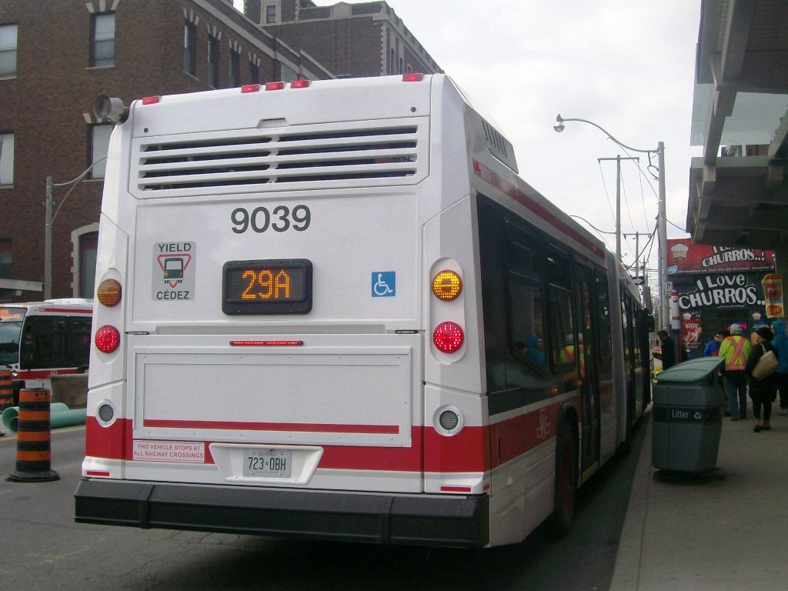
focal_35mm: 45
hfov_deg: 42.1
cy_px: 296
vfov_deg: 32.2
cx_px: 394
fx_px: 1024
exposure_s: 1/351
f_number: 5.4
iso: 80
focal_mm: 7.6
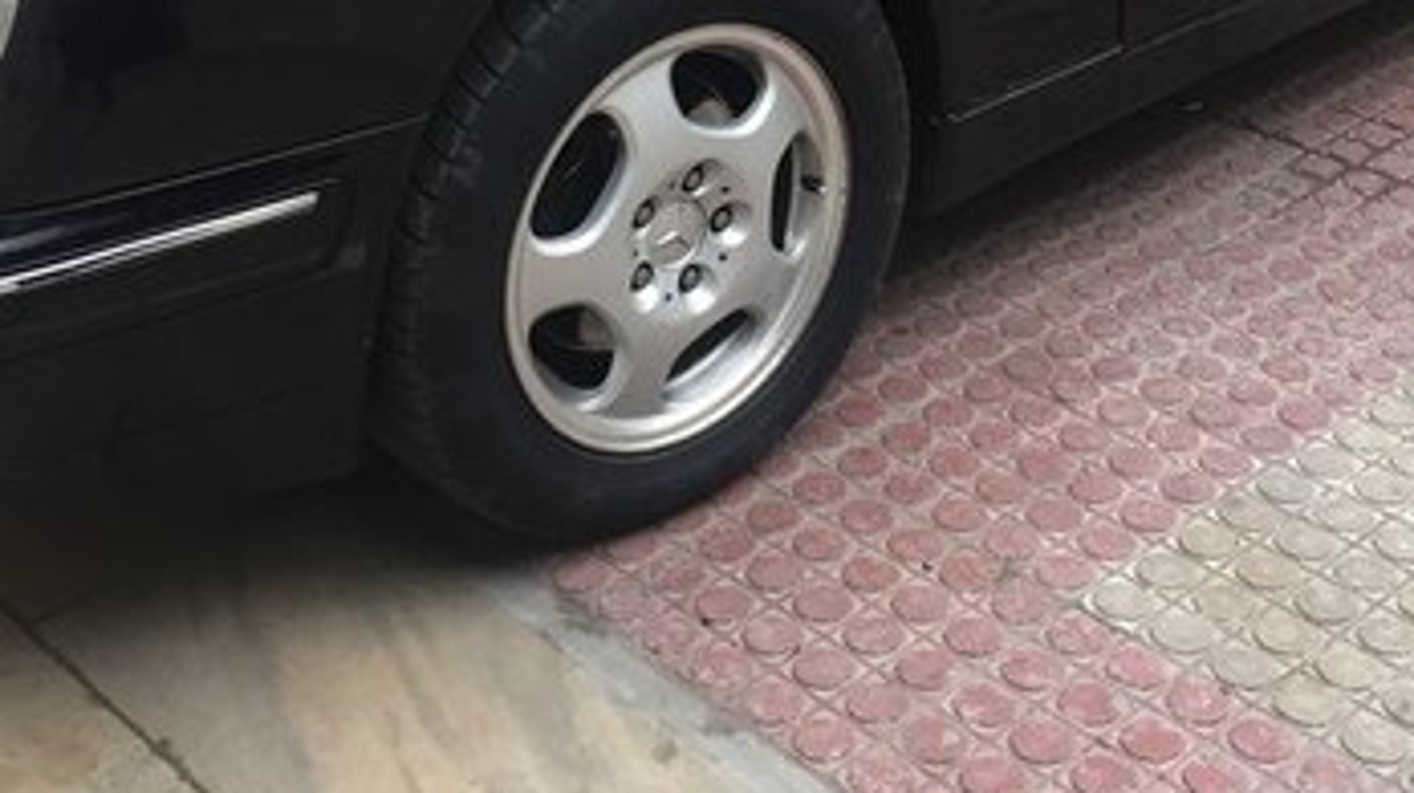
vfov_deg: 19.1
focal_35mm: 60
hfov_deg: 34.9
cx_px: 723
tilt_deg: -18.7
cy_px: -100
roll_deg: +2.7
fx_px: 2248
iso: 40
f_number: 2.2
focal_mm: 4.15
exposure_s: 1/33
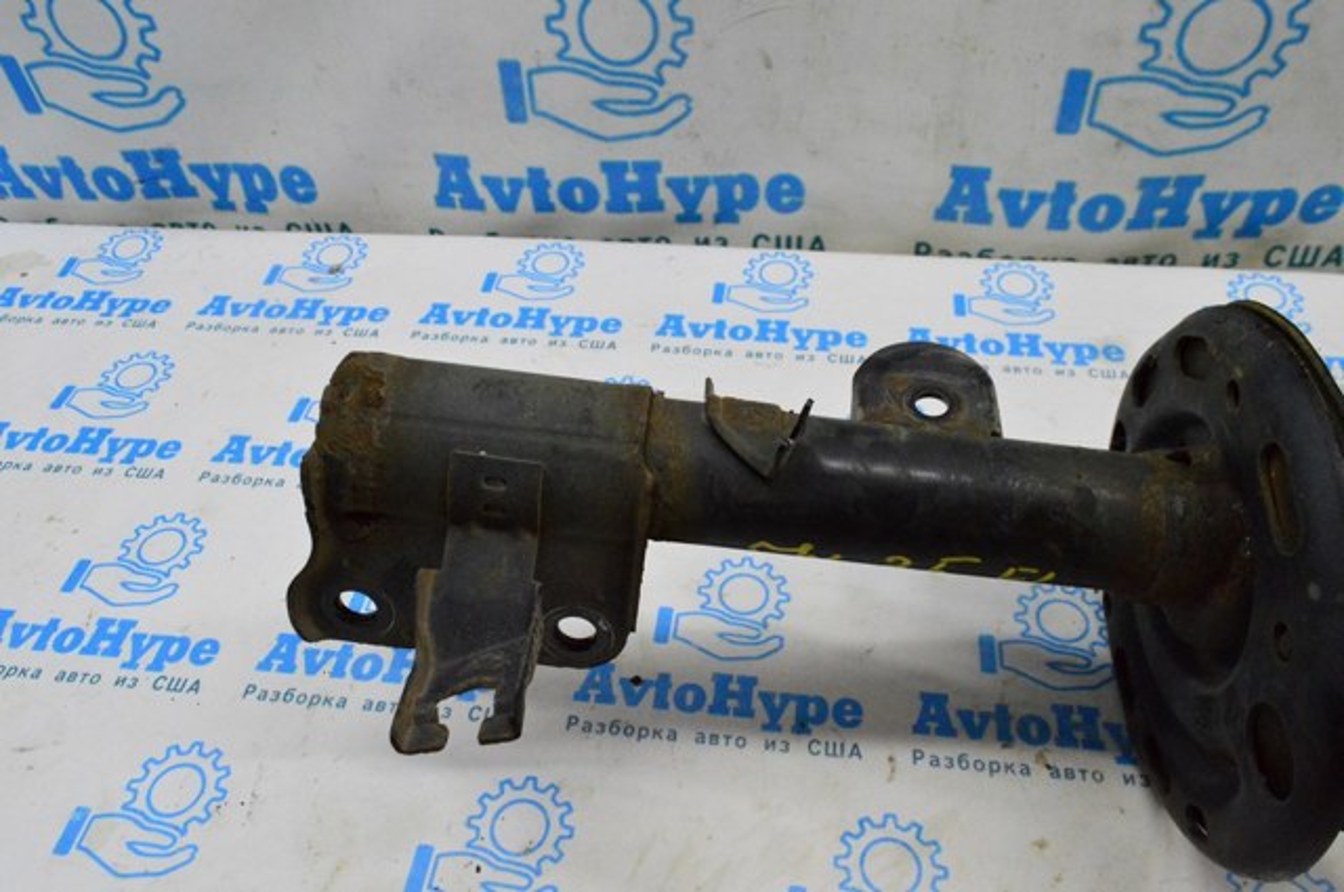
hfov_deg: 67.4
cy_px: 446
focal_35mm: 27
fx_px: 1007
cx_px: 672
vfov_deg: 47.8
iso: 6400
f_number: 9
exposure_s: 1/320
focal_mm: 18
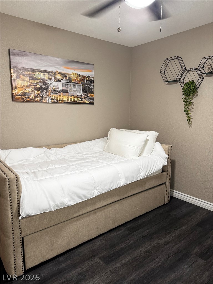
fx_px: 197
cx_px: 106
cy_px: 142
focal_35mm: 24
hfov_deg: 56.8
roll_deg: +0.1
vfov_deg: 71.6
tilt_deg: -9.5
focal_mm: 6.76
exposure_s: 1/60
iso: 200
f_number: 1.78
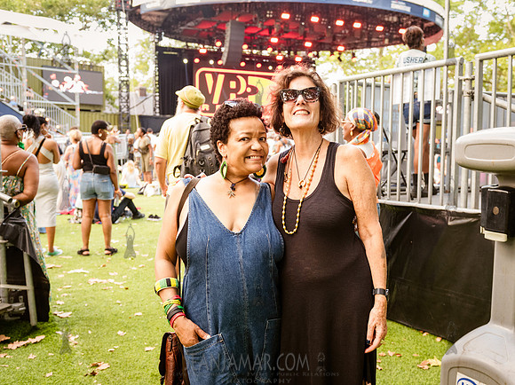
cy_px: 210
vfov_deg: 35.9
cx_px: 273
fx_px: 594
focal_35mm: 40
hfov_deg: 46.8
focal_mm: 31
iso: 2000
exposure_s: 1/100
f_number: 3.2
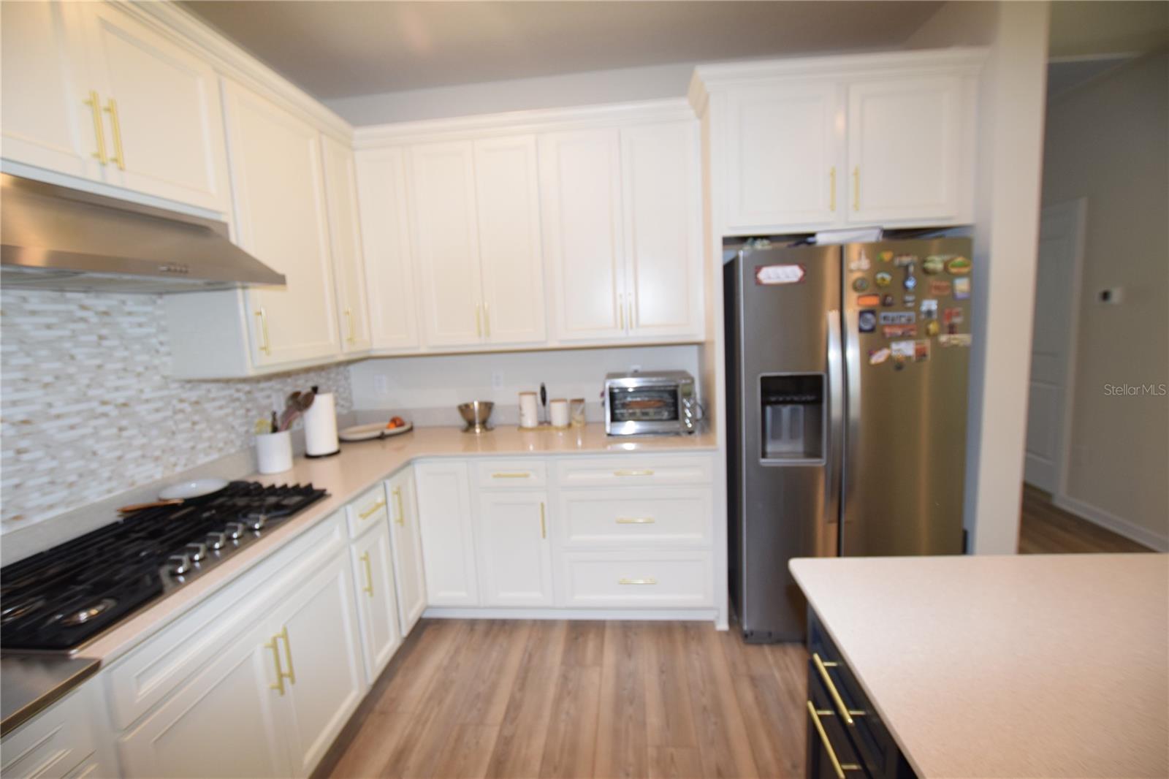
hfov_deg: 100.4
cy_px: 390
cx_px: 584
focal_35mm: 15
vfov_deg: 77.3
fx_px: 487
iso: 800
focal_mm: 10
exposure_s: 1/100
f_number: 5
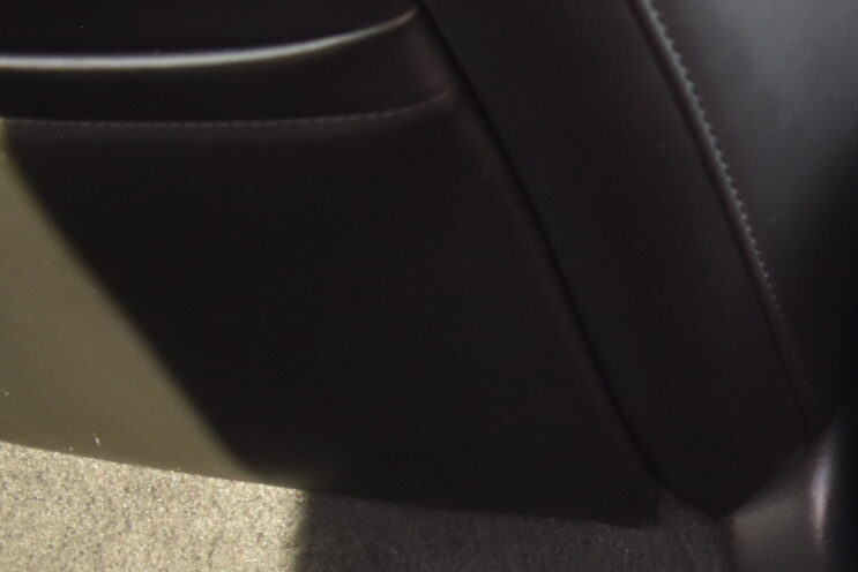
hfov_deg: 19.2
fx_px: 2217
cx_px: 1275
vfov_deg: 14.7
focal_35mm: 93
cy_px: 385
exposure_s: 1/60
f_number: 4
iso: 500
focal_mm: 18
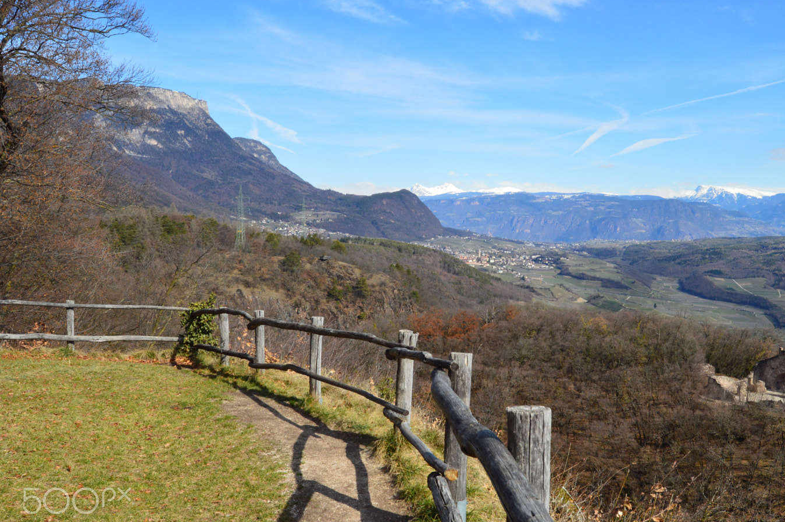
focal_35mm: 32
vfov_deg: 41.1
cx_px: 452
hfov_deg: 58.5
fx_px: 697
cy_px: 268
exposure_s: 1/400
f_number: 11
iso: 400
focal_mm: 18
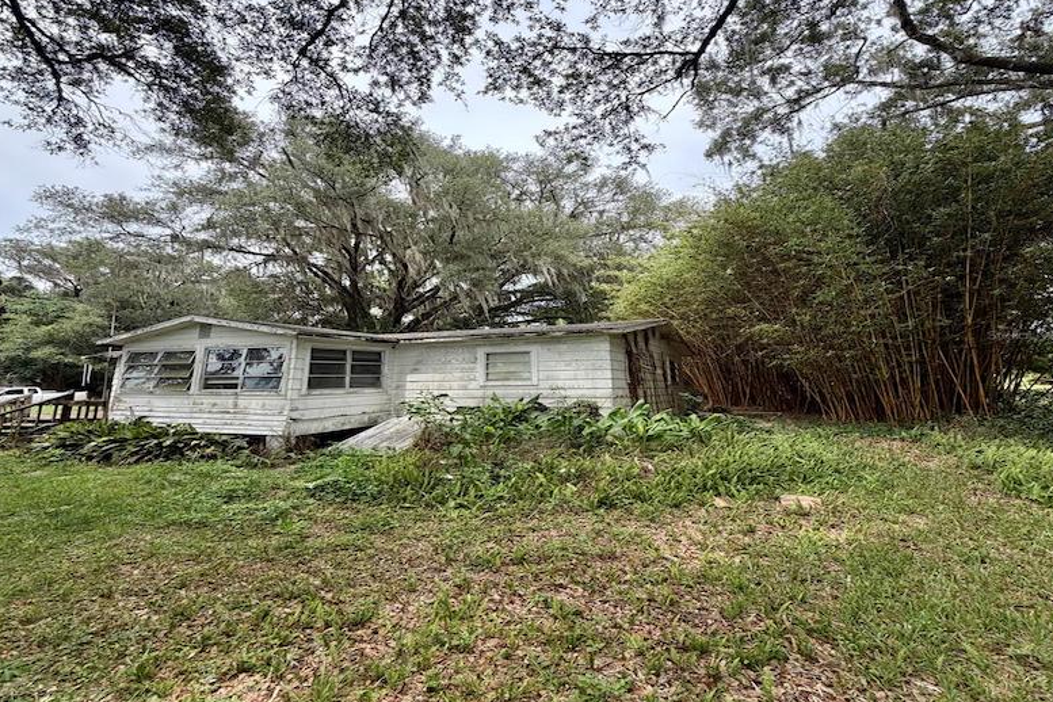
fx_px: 439
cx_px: 530
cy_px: 335
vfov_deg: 77.3
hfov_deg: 100.4
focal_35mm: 15
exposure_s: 1/510
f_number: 2.2
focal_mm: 2.22
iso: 40
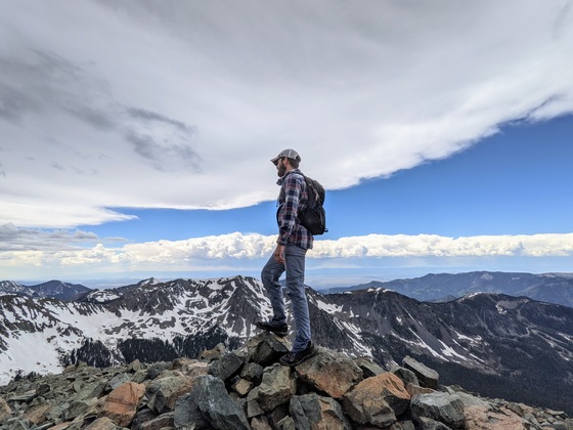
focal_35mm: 16
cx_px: 286
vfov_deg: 78.1
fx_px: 265
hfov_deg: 94.5
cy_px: 215
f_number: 2.2
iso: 38
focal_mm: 2.22
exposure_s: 1/1524
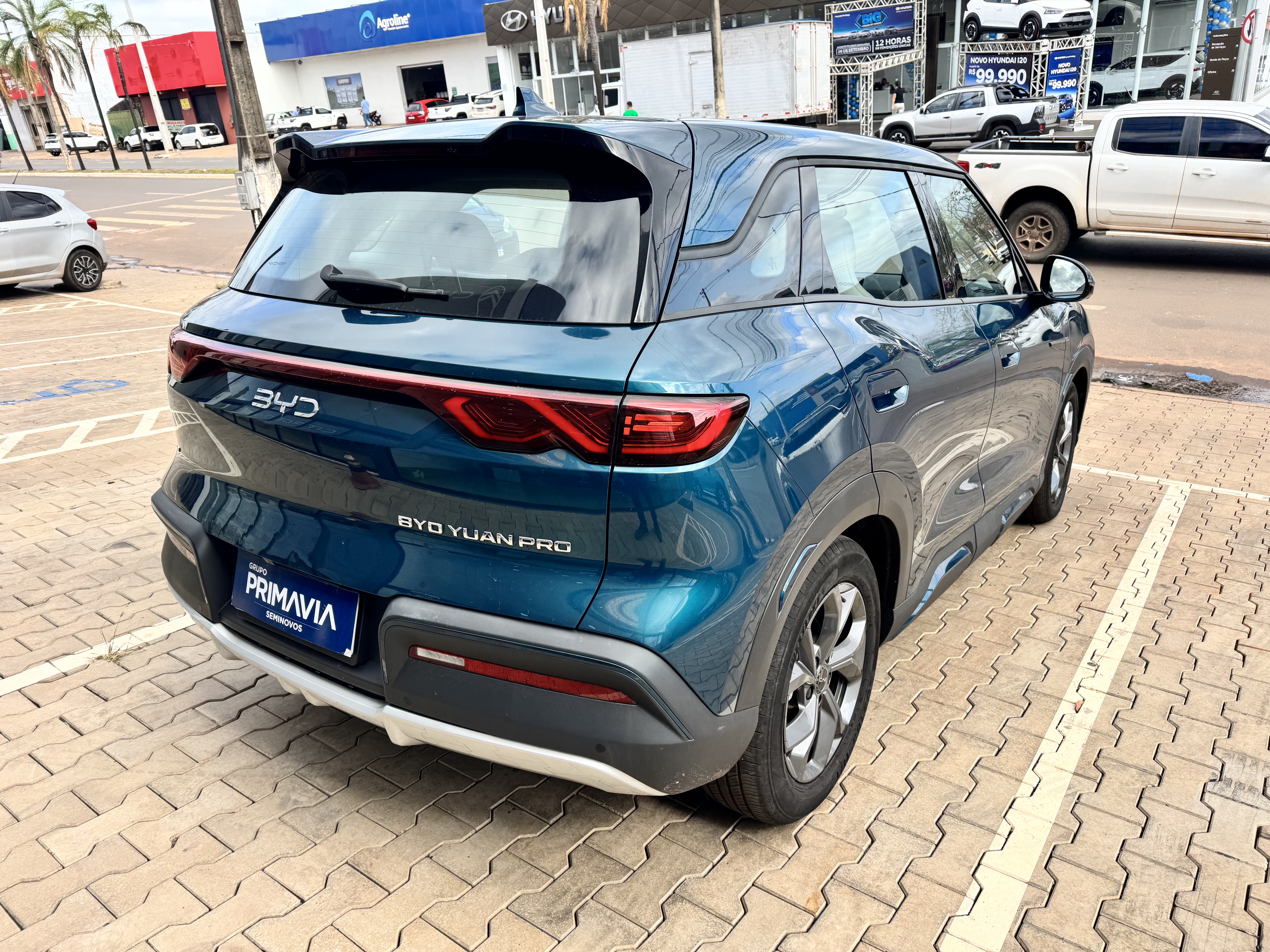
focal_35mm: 24
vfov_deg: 56.8
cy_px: 476
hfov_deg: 71.6
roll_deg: +5.8
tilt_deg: -24.5
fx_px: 881
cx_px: 635
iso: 80
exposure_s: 1/1366
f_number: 1.78
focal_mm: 6.76
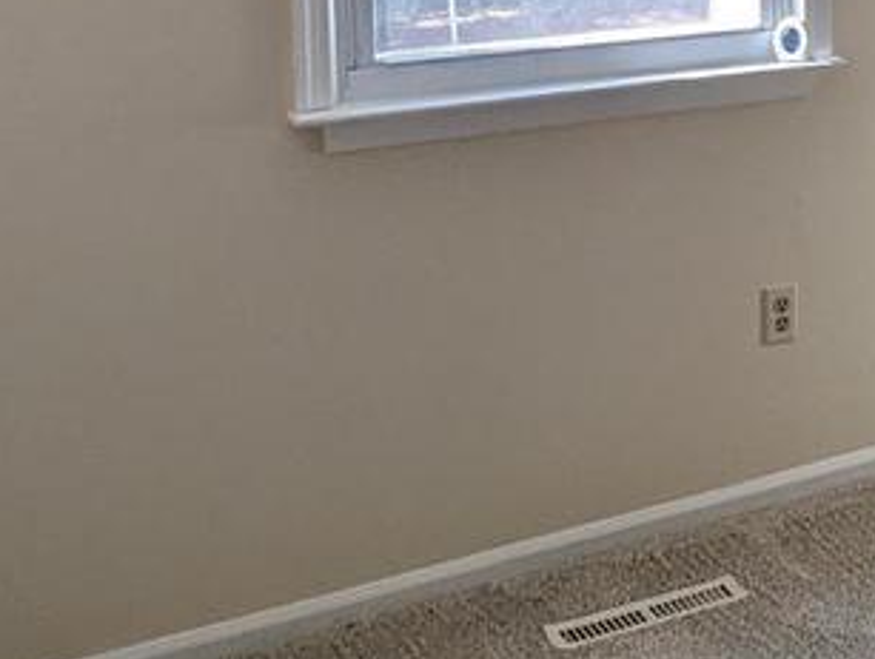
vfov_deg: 22.2
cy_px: -134
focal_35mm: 61
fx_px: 1544
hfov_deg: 26.8
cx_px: 1132
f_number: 2.2
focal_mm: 1.95
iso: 71
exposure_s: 1/120
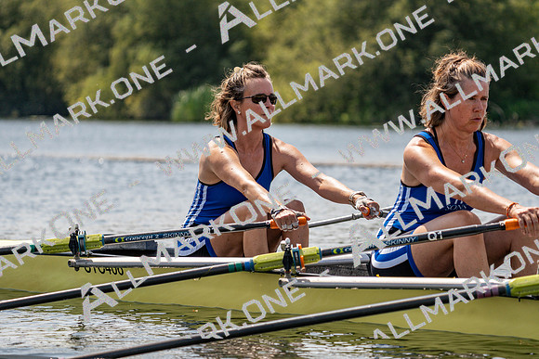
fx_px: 2995
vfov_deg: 6.9
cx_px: 270
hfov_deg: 10.3
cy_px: 180
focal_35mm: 200
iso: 200
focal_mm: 200
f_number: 5.6
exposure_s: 1/1600
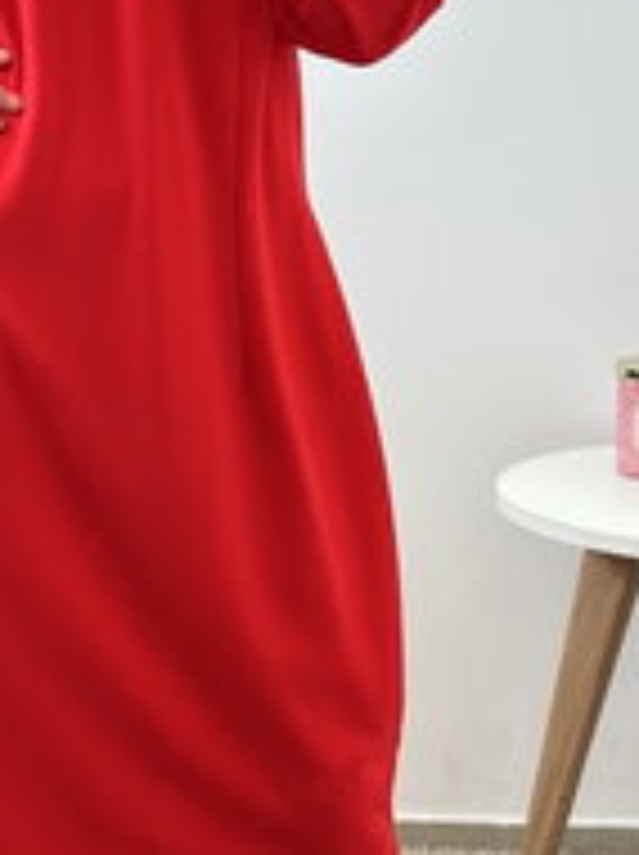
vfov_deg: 14.6
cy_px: 340
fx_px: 3330
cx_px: 112
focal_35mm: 135
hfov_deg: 10.9
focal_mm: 6.86
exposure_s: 1/60
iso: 200
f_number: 1.78
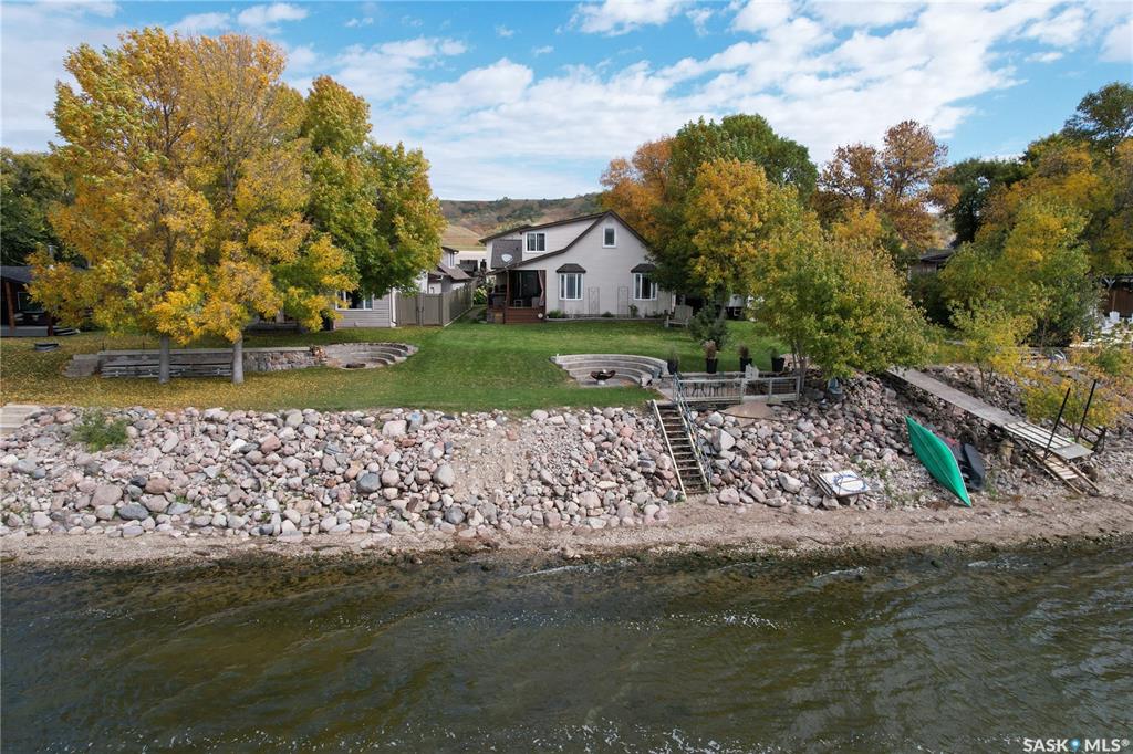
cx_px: 566
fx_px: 692
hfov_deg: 78.6
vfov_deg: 57.2
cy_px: 377
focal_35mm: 22
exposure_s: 1/1600
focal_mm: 8.38
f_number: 2.8
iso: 140
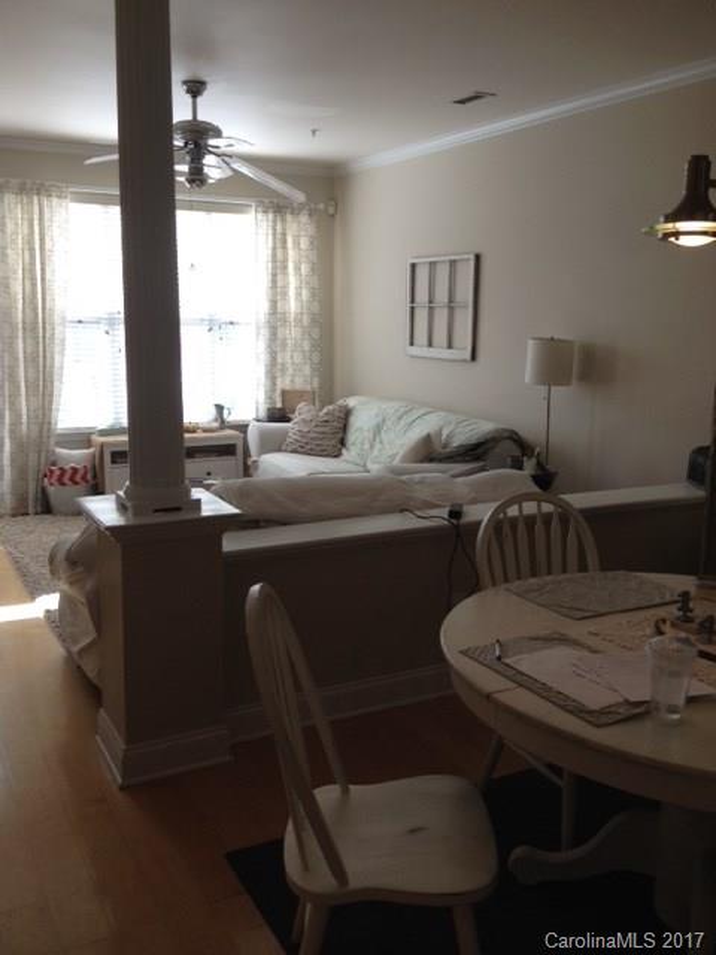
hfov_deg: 40.7
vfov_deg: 52.6
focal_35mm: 35
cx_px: 358
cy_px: 478
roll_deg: -0.6
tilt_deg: -12.5
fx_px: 965
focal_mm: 4.28
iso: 50
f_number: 2.4
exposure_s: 1/137
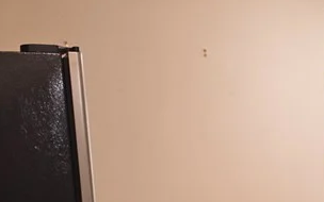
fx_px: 724
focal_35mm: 82
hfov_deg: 23.6
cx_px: 357
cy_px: 268
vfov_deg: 15.1
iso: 250
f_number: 1.7
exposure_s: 1/120
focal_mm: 6.3
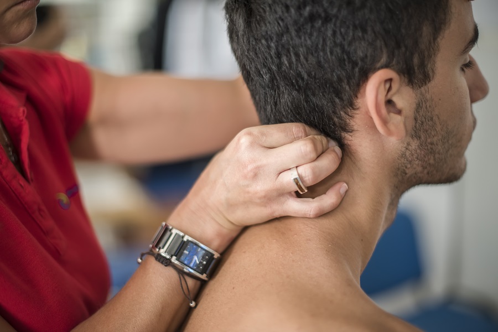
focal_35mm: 50
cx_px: 249
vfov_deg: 27.0
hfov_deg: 39.6
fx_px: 692
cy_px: 166
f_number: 1.4
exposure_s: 1/125
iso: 560
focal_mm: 50
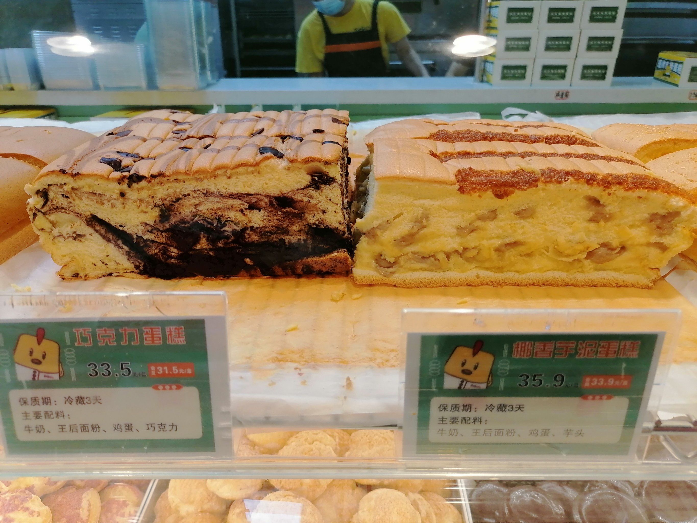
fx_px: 544
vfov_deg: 51.4
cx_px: 348
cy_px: 262
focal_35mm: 27
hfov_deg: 65.3
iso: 50
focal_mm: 5.3
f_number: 1.8
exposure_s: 1/100
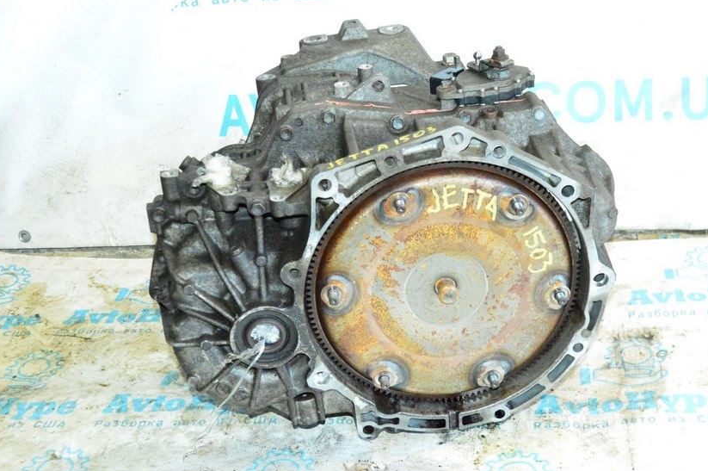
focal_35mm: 56
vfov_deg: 24.1
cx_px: 418
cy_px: 264
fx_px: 1100
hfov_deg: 35.6
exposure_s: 1/200
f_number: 6.3
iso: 6400
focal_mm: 30
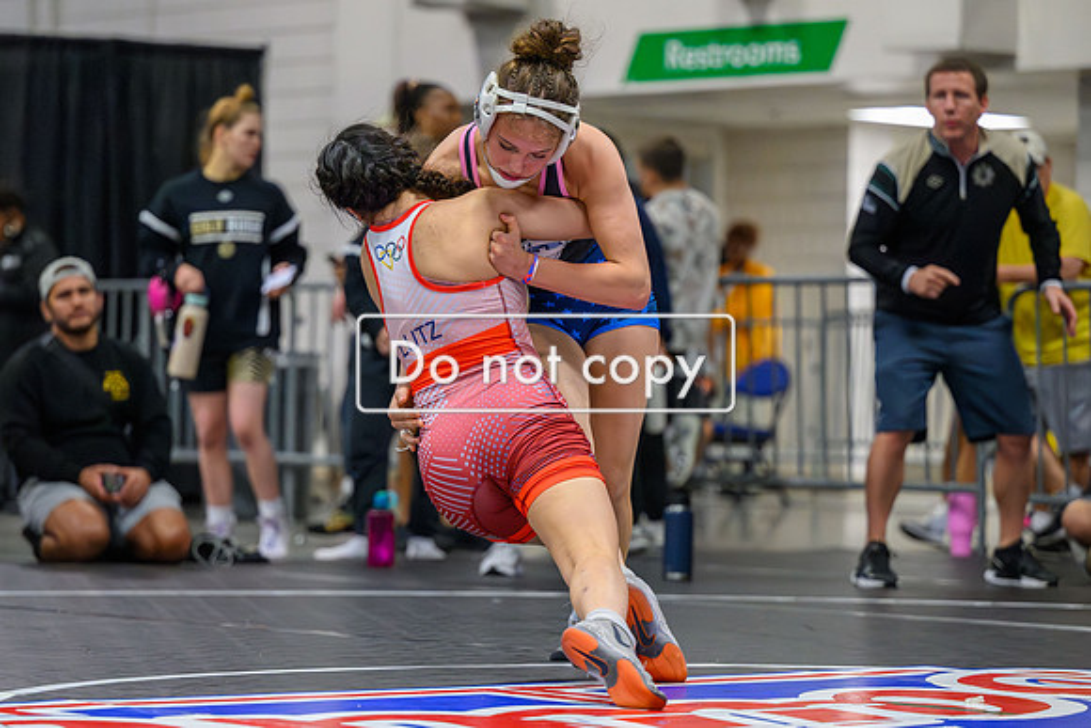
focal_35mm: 140
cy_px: 389
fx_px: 4253
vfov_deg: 9.8
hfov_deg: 14.6
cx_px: 508
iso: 12800
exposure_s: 1/800
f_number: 2.8
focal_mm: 115
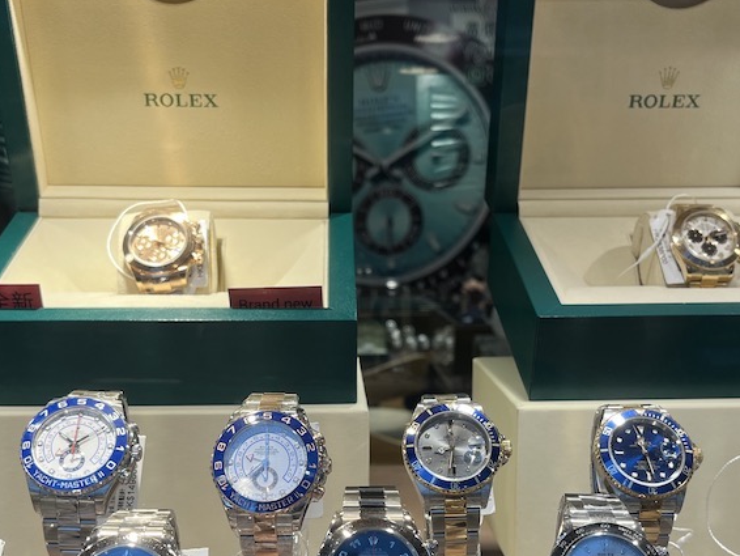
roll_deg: +0.1
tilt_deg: -8.9
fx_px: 1005
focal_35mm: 47
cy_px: 413
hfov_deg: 40.4
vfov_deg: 30.4
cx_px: 367
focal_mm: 5.1
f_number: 1.6
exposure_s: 1/179
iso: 40
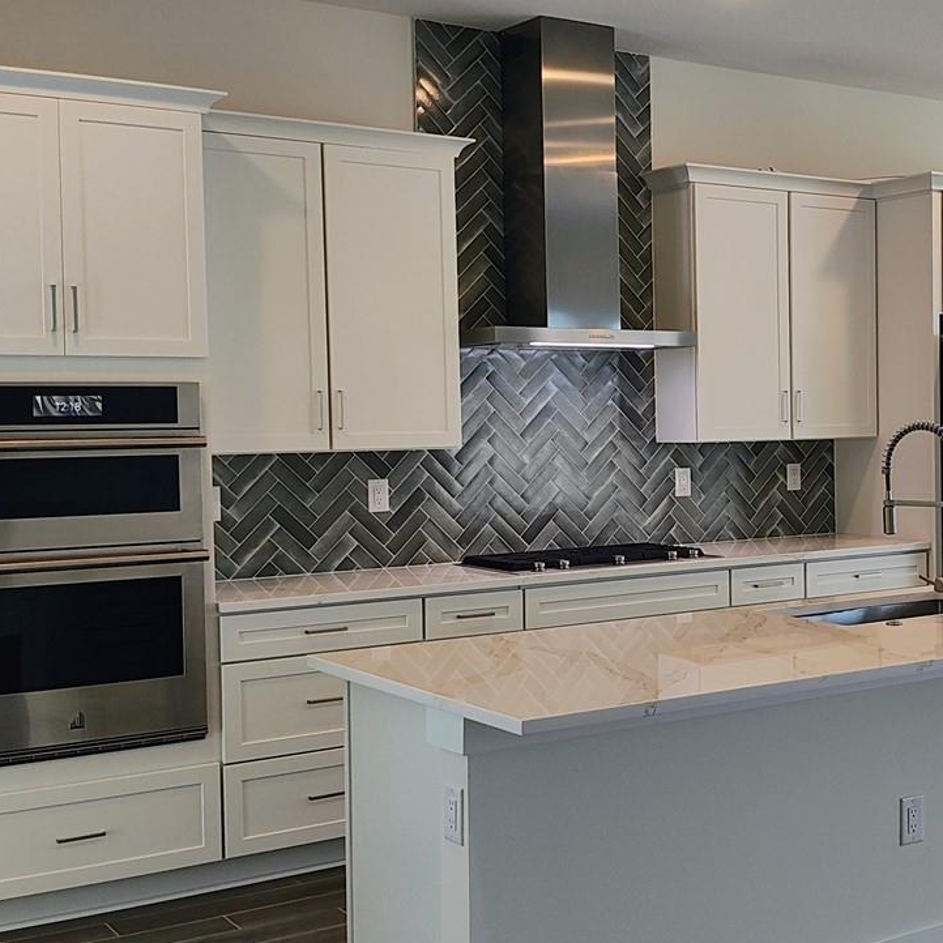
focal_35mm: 49
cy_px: 481
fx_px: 1510
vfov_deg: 34.7
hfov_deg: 33.5
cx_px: 777
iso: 100
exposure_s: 1/121
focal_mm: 4.15
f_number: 1.5
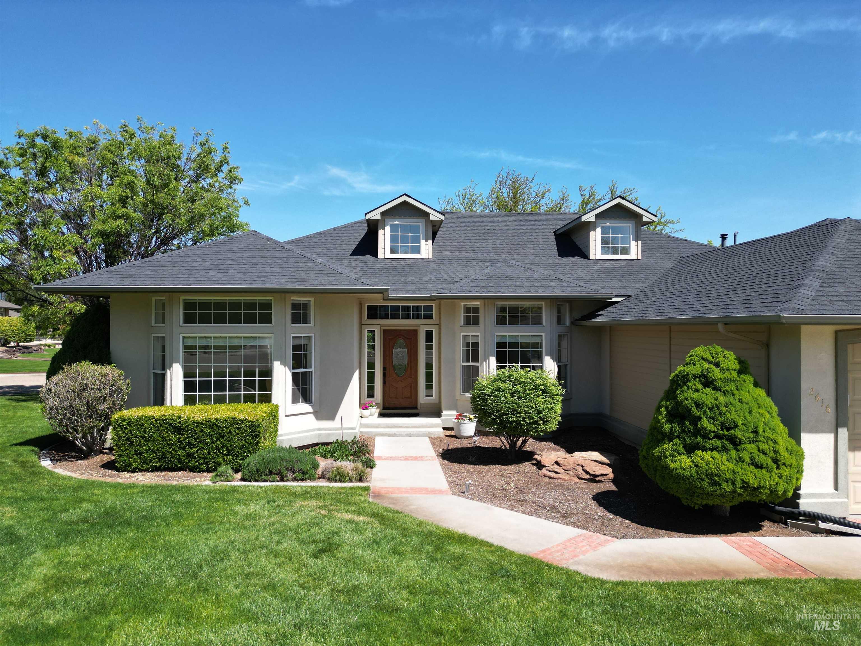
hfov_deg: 71.6
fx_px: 597
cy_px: 323
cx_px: 430
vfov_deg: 56.8
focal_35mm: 24
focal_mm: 6.72
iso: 120
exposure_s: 1/2000
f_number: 1.7
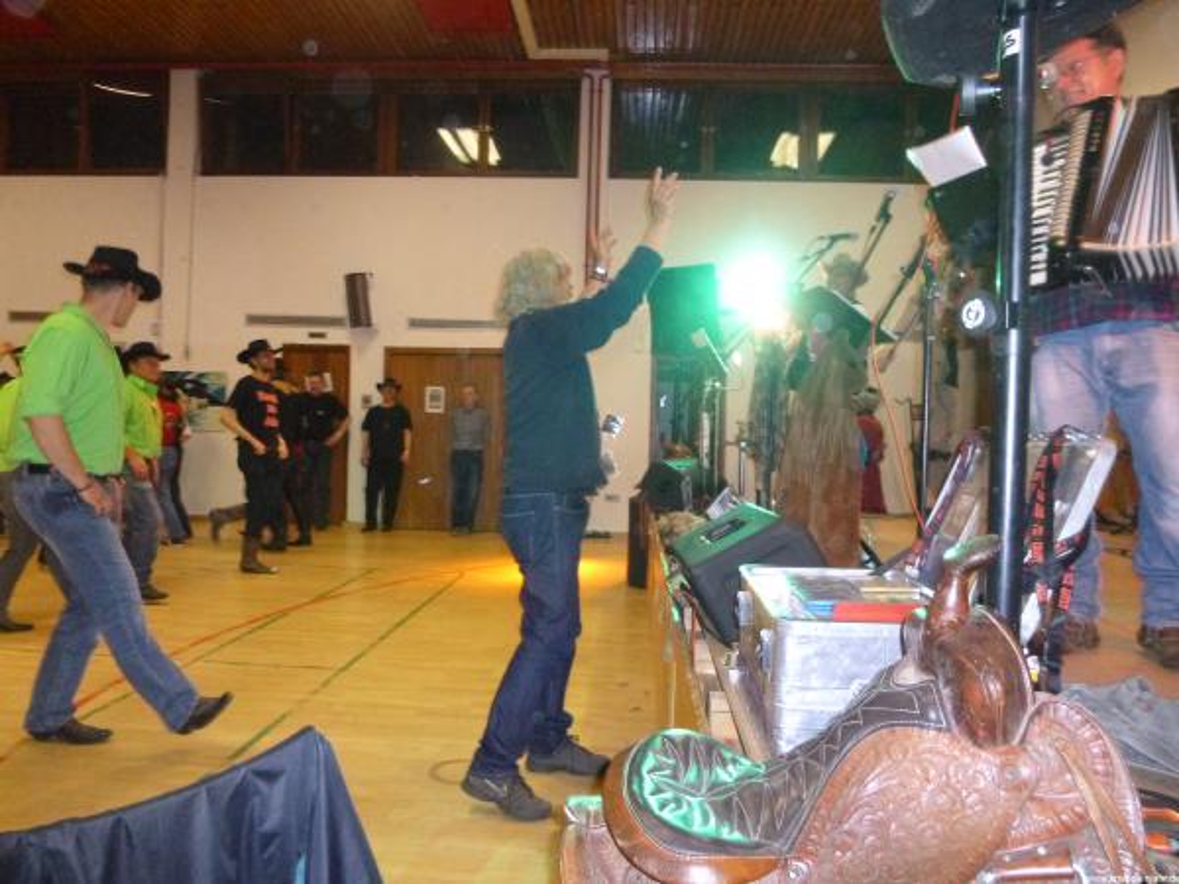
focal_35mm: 25
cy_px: 442
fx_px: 851
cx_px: 590
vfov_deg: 54.9
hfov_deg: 69.4
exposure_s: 1/60
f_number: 3.1
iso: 640
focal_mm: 4.5
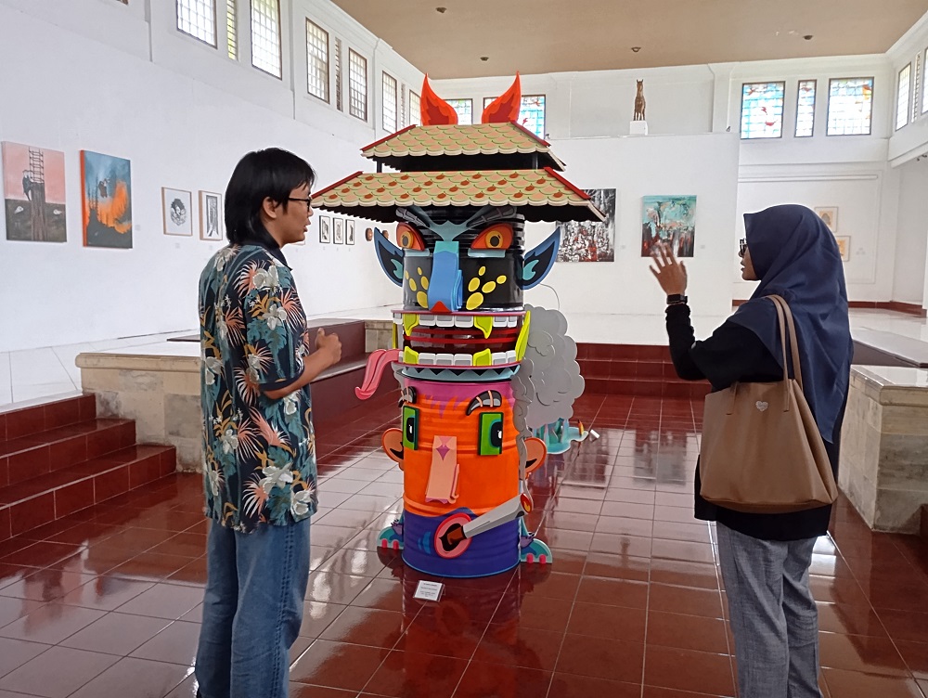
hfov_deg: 63.4
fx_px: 751
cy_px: 349
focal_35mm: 28
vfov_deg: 49.8
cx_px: 464
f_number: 1.8
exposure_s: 1/33.3
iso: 1291
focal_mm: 4.27
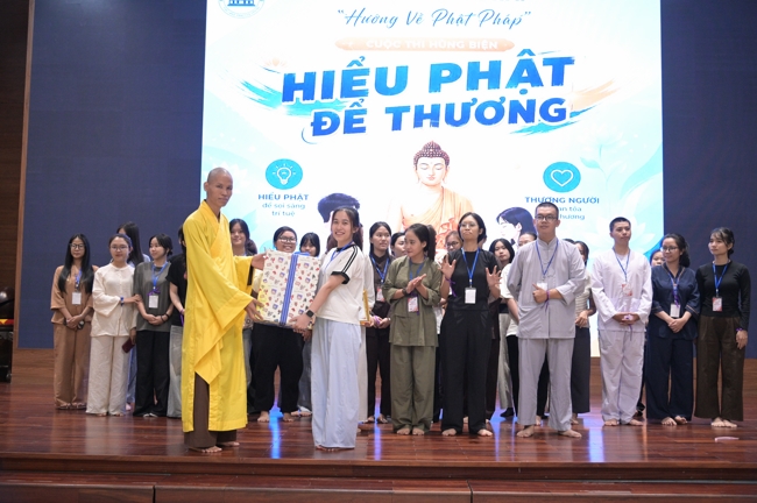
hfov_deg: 50.7
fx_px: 798
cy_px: 252
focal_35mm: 38
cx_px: 378
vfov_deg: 35.0
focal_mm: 38
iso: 5000
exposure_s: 1/160
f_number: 4
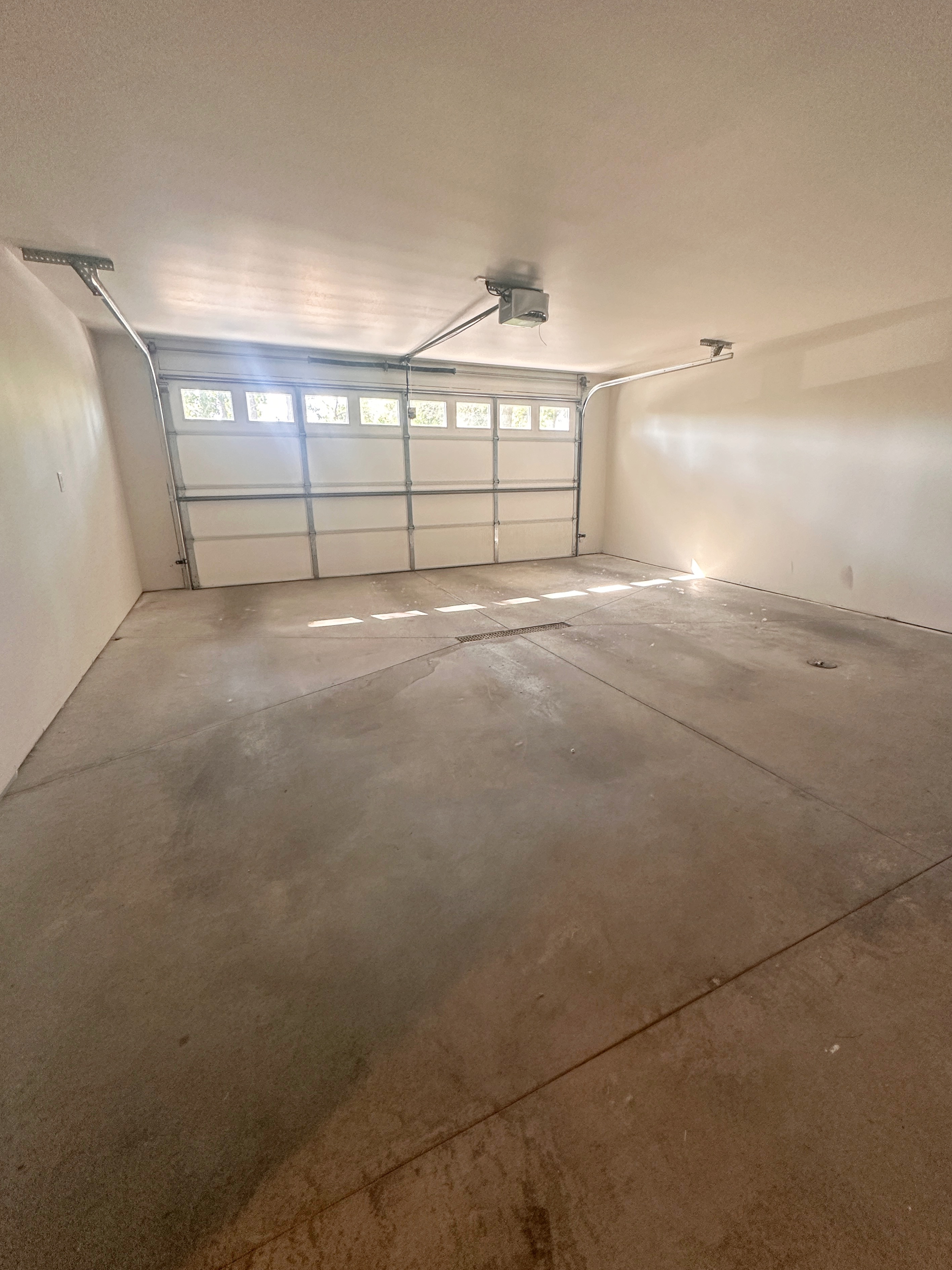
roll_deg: -0.4
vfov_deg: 98.2
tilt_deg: -15.6
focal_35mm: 15
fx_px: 550
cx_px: 509
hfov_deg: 81.6
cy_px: 621
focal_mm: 2.22
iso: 250
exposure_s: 1/99
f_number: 2.2
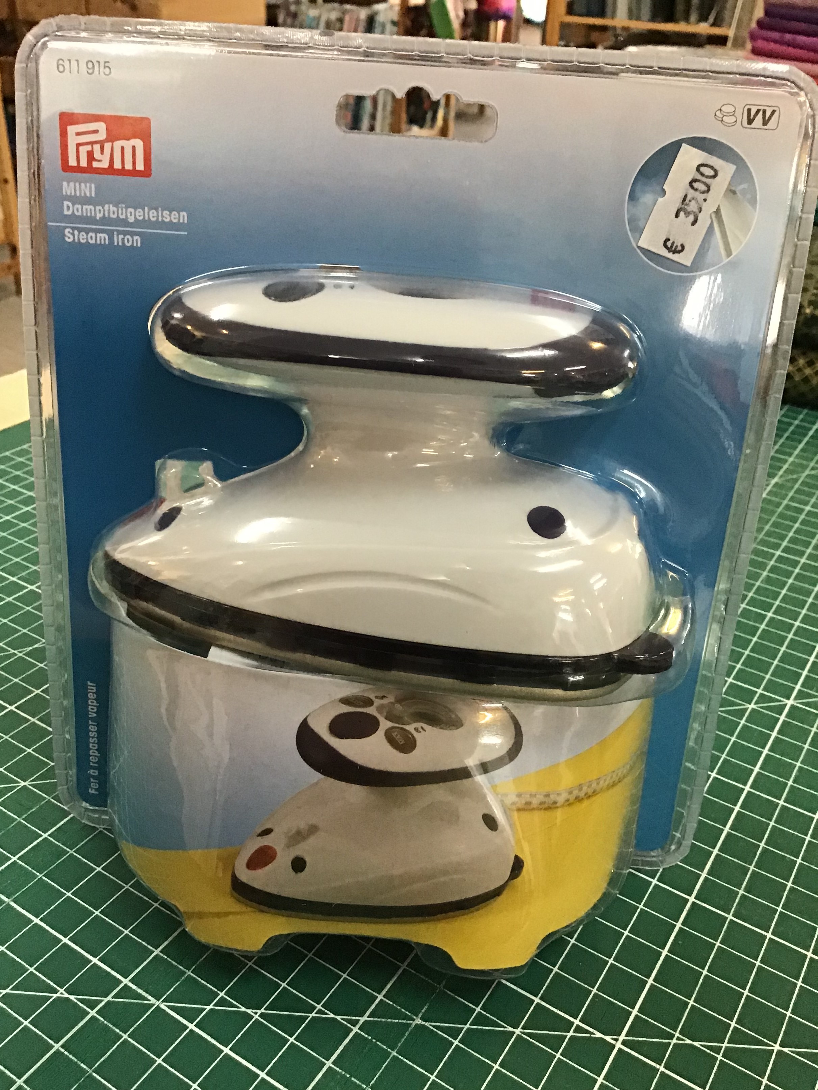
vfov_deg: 58.3
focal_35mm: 31
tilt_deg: -31.7
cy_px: 545
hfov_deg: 45.5
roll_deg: +0.0
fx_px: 976
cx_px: 409
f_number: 2.4
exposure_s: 1/25
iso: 200
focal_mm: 3.3
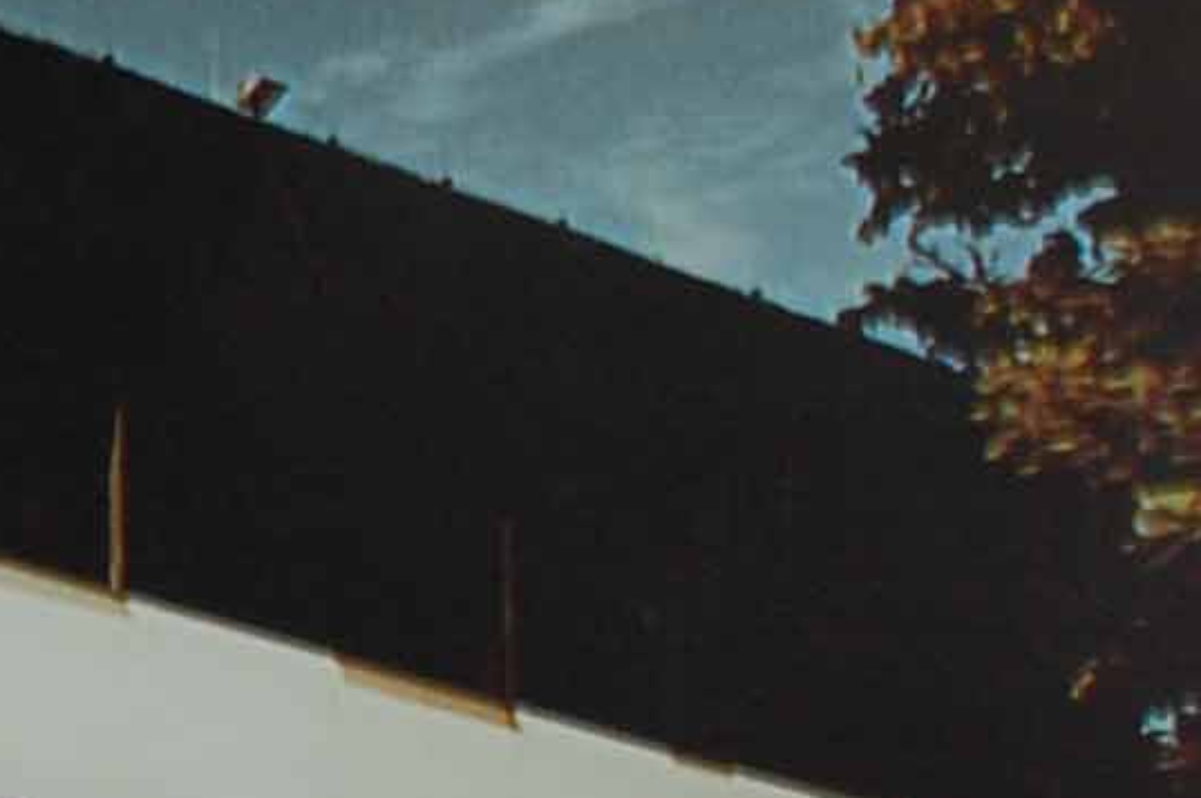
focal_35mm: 269
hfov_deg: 7.0
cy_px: 706
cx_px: -2125
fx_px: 8966
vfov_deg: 5.1
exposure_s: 1/60
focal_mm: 32
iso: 400
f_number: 4.2
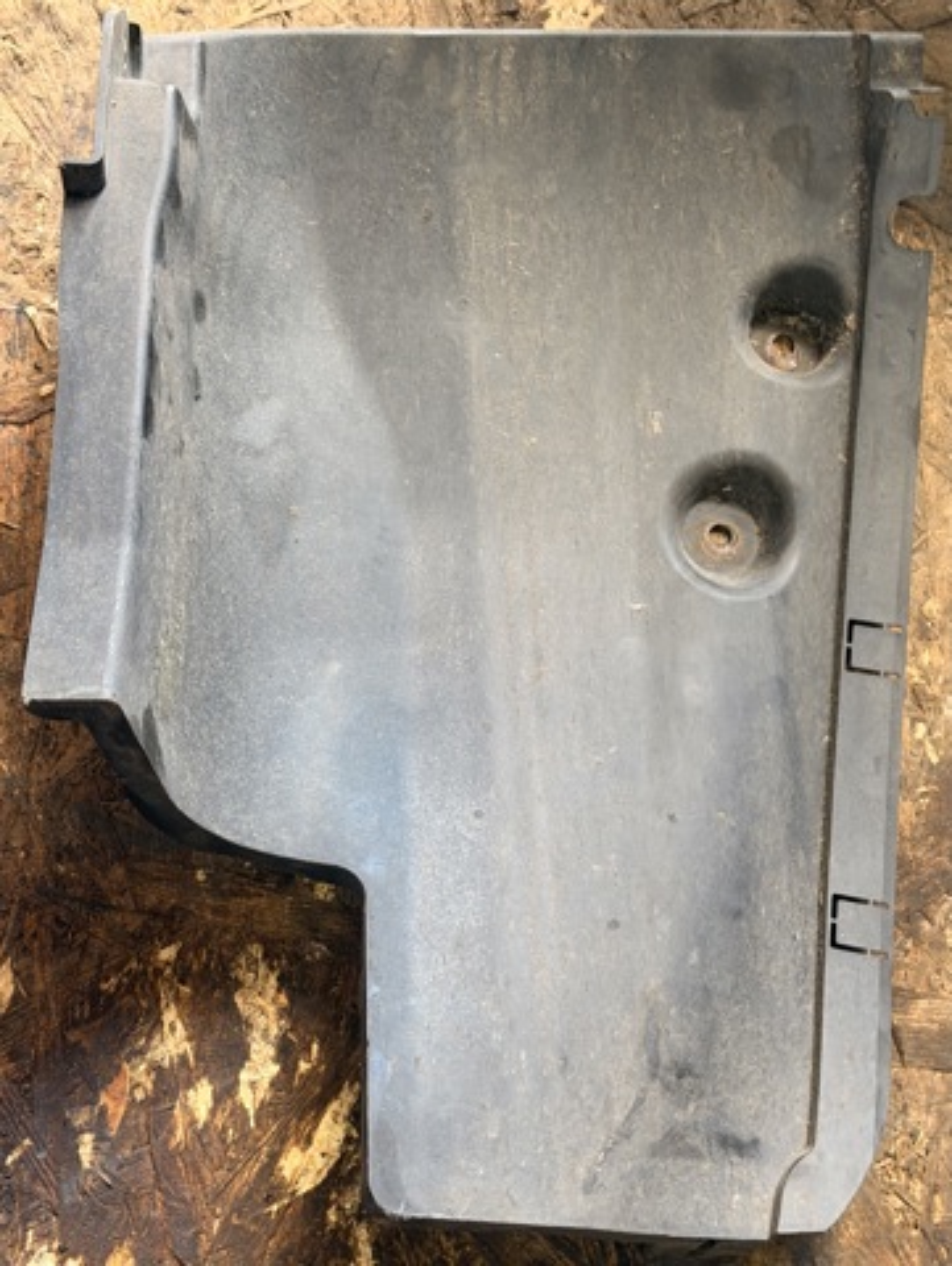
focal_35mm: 48
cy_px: 633
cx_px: 476
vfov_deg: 39.6
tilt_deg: -70.5
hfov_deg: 30.3
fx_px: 1757
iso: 250
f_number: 1.78
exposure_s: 1/60
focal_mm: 6.76
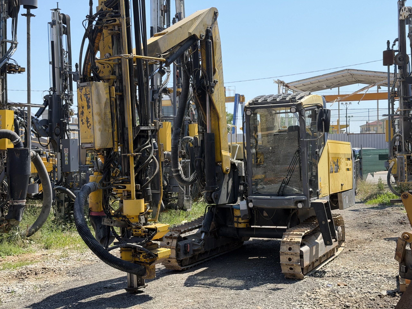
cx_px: 206
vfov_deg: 30.3
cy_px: 154
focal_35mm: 48
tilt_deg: +0.3
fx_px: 571
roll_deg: +0.5
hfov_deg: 39.7
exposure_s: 1/1715
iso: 100
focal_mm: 6.76
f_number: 1.78
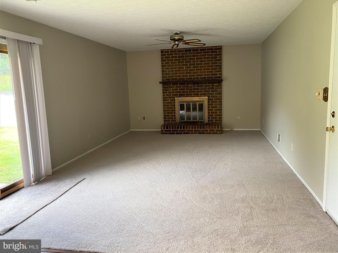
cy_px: 126
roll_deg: +0.0
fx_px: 254
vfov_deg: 53.0
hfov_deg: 67.3
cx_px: 169
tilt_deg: -8.9
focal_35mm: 26
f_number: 1.8
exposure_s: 1/60
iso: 80
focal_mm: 4.25
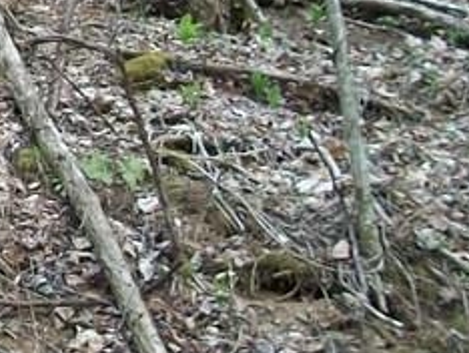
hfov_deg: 12.2
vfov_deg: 10.5
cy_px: 18
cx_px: -515
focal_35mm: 140
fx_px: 1899
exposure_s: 1/160
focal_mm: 5.7
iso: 80
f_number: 2.9
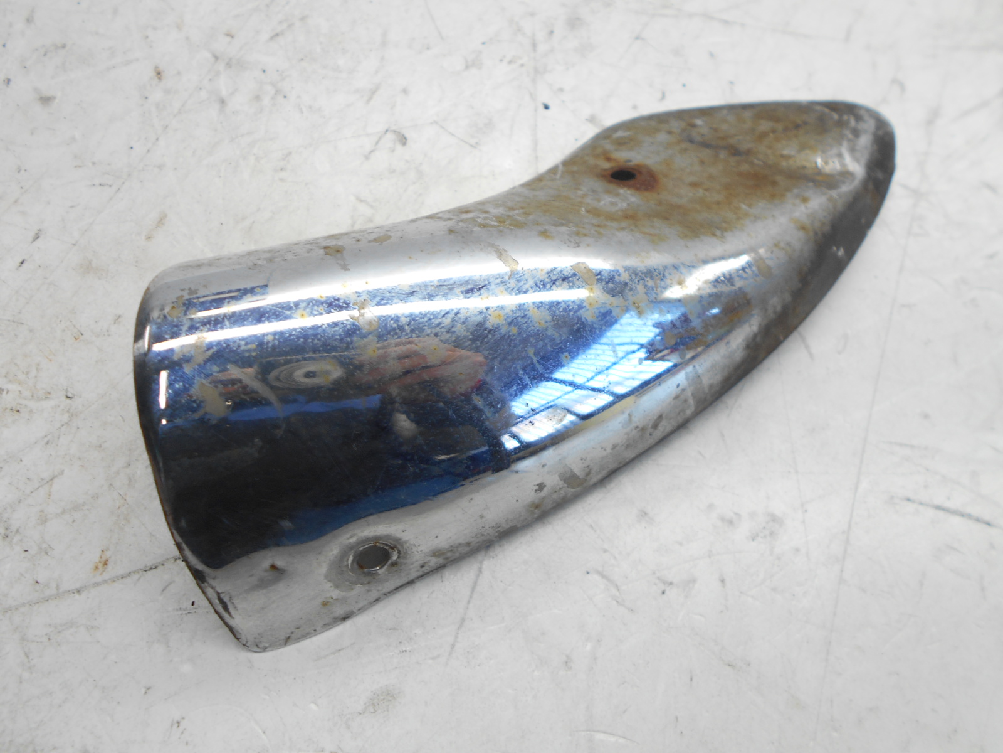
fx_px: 869
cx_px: 502
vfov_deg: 46.8
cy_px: 376
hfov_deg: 60.0
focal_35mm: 30
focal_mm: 5.1
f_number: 3.4
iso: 80
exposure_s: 1/40
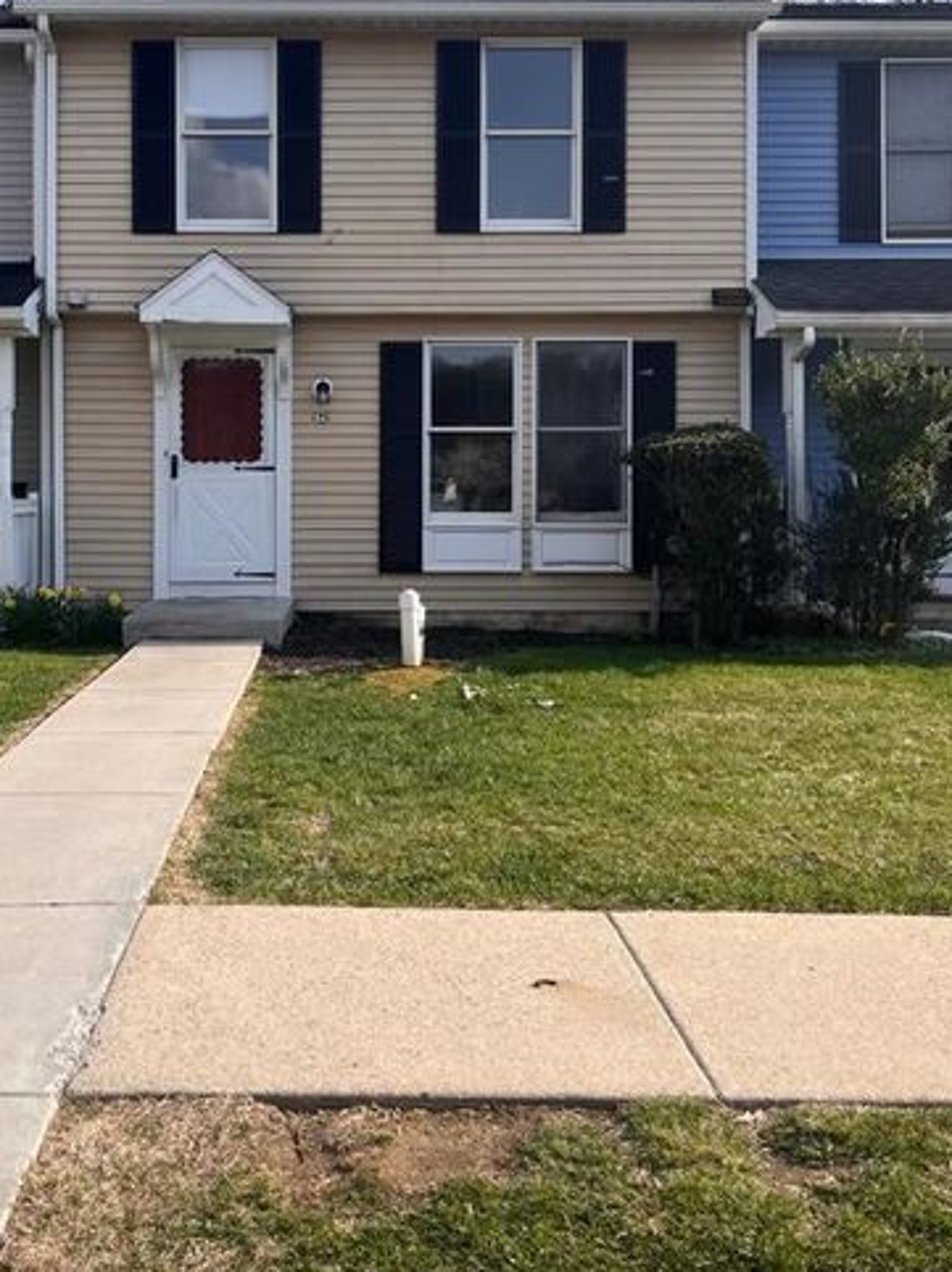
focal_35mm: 36
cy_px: 468
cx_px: 359
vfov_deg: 50.8
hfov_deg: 39.4
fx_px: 1321
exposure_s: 1/3049
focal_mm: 5.1
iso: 50
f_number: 1.6
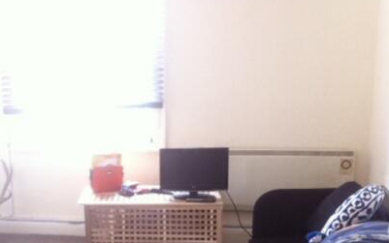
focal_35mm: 54
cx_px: 111
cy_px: 183
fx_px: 573
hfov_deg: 36.9
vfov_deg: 23.7
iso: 200
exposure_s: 1/15
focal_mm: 3.85
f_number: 2.8
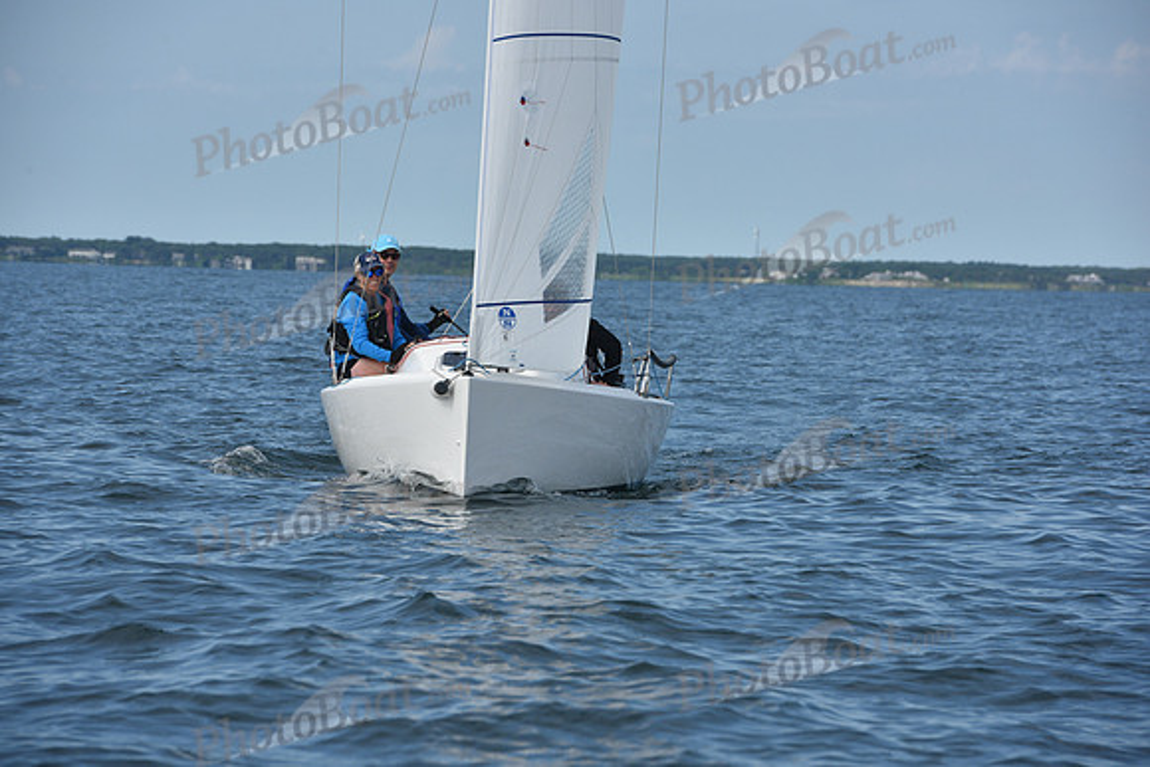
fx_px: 6390
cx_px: 575
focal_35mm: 200
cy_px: 384
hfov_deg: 10.3
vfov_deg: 6.9
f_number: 9
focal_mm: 200
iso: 320
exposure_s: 1/1250
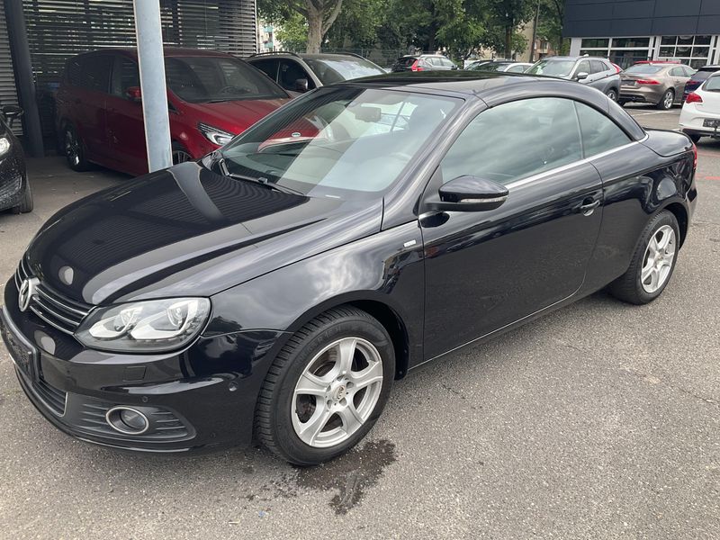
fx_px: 603
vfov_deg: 48.2
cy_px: 270
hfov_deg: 61.7
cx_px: 360
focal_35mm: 29
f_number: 1.8
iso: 25
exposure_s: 1/372
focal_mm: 3
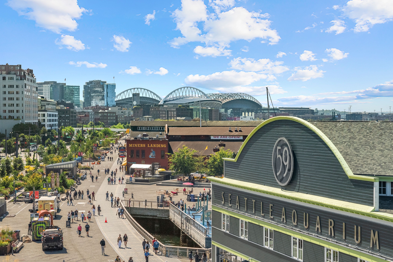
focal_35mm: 70
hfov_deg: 28.8
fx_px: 765
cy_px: 131
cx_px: 196
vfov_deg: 19.5
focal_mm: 70
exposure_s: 1/400
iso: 400
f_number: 8
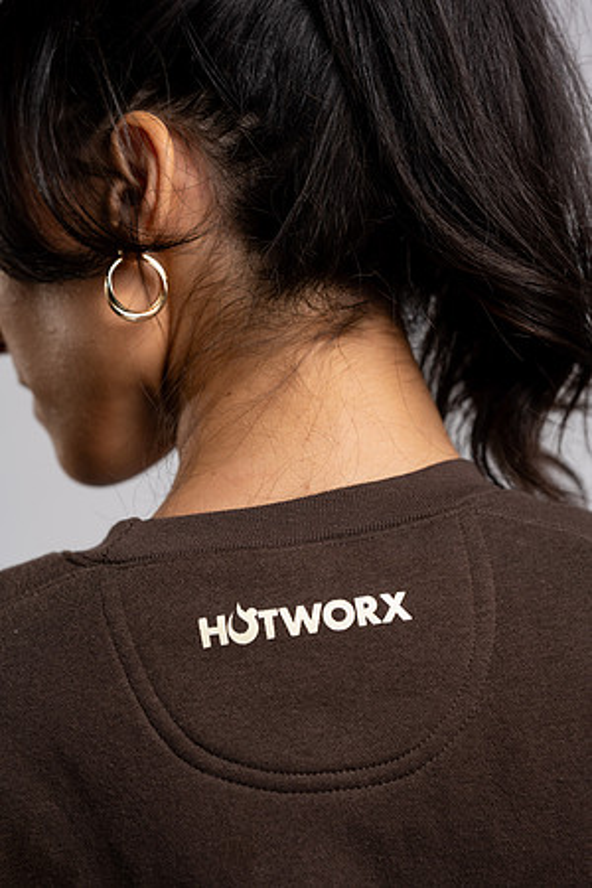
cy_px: 444
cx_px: 296
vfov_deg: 23.9
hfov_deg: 16.1
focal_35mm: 85
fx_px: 2097
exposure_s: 1/160
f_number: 4
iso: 200
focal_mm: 85
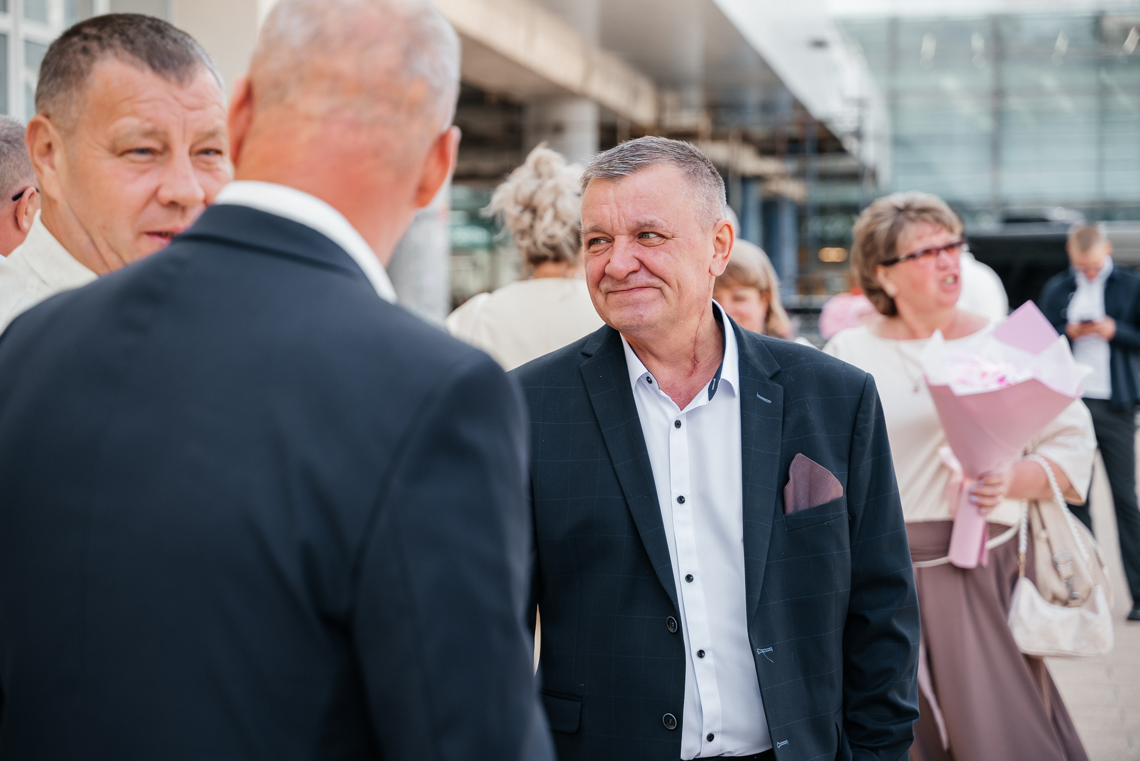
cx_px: 570
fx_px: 2249
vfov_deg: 19.2
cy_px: 380
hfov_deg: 28.4
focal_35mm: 71
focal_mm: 71
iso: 160
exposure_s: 1/400
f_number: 3.5
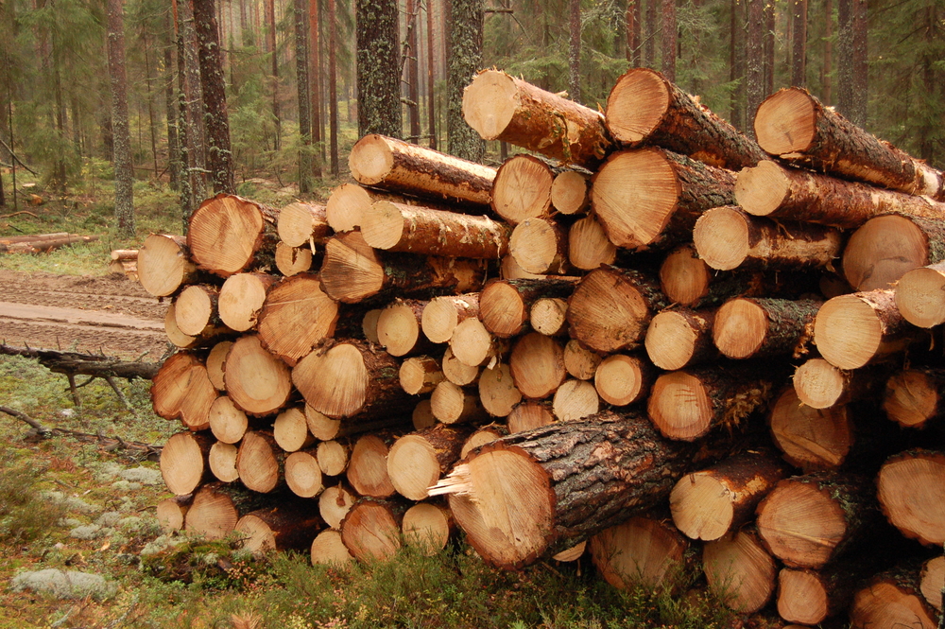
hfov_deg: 38.9
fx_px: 1338
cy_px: 314
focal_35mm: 51
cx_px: 472
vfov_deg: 26.4
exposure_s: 1/200
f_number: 5.6
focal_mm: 34
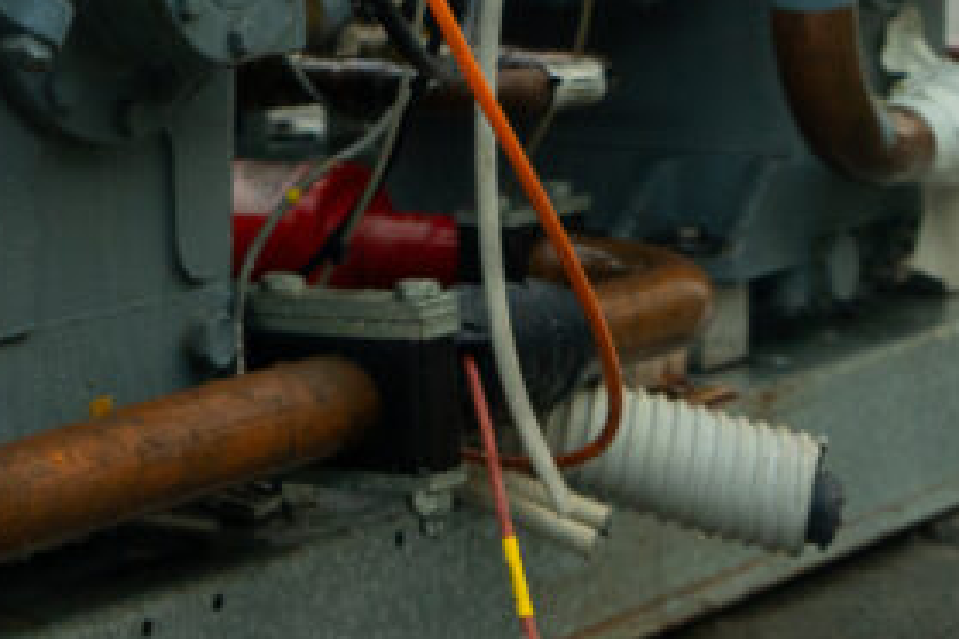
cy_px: 9
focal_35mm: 121
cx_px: -323
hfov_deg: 16.0
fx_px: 3223
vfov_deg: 11.2
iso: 500
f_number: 4
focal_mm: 33
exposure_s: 1/200
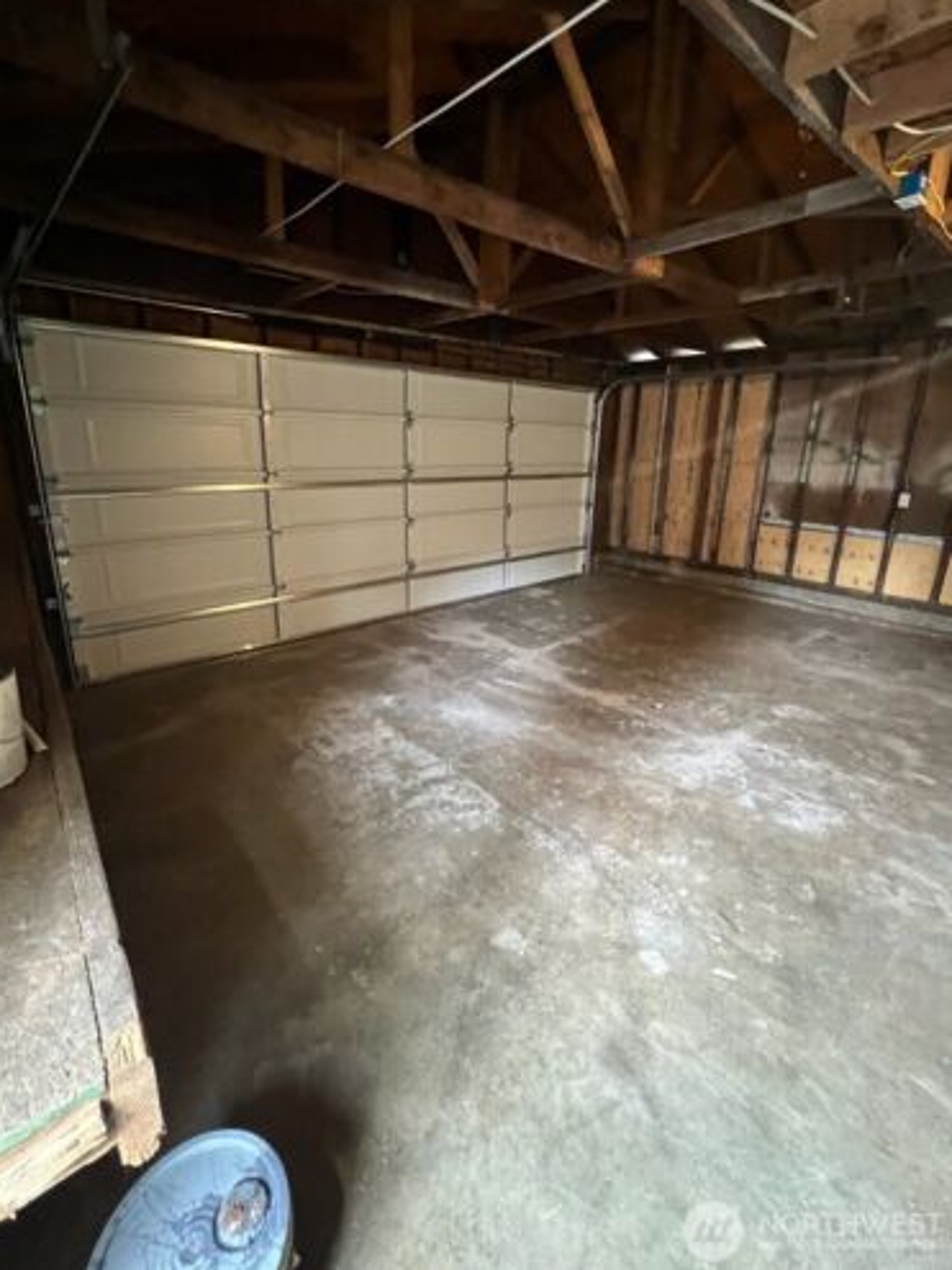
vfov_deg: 101.9
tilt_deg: -14.3
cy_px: 591
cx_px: 459
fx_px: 514
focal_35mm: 14
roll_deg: +0.8
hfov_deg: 85.6
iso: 1000
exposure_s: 1/30
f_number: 1.8
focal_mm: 1.57
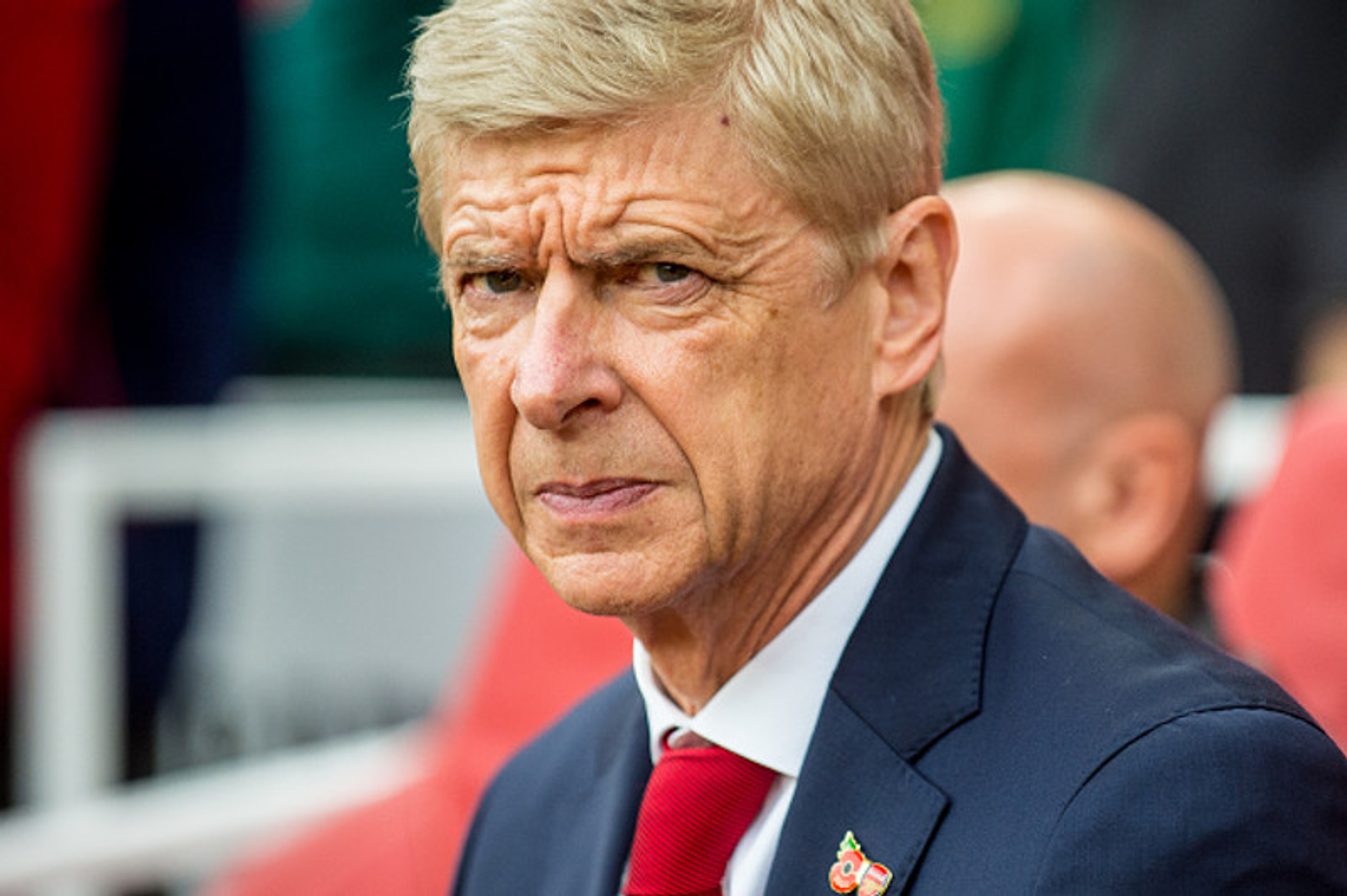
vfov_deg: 7.8
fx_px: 6542
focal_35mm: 175
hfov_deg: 11.8
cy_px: 448
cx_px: 674
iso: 1250
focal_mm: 175
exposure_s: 1/2000
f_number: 3.2
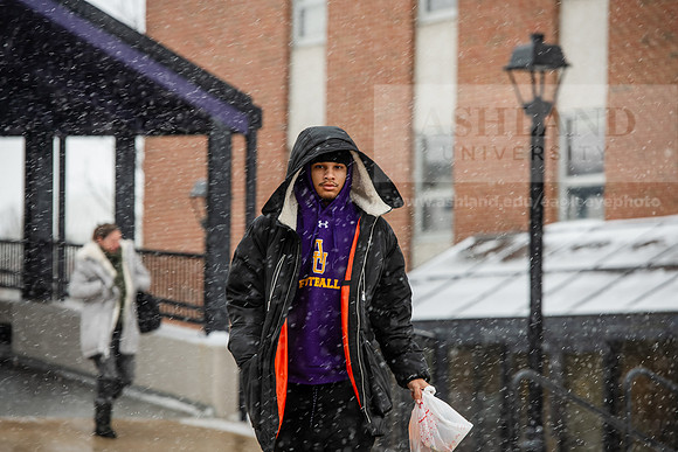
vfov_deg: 7.6
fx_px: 3391
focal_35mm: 180
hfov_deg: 11.4
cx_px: 339
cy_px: 226
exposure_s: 1/200
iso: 400
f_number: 4.5
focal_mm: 180
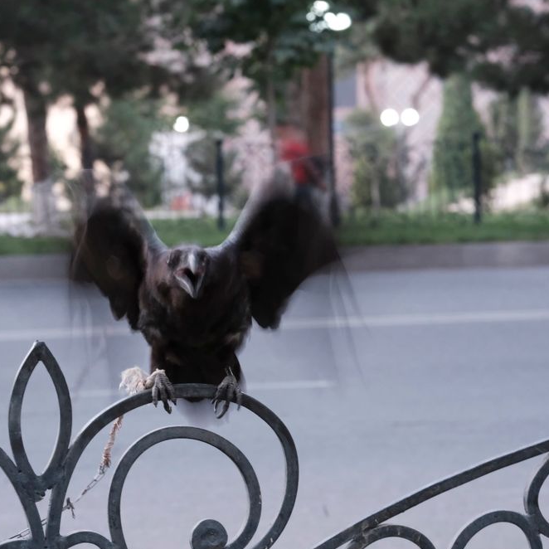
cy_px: 274
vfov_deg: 11.1
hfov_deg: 11.0
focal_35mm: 158
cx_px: 170
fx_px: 2835
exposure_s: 1/6.5
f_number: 7.1
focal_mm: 81.9
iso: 4000
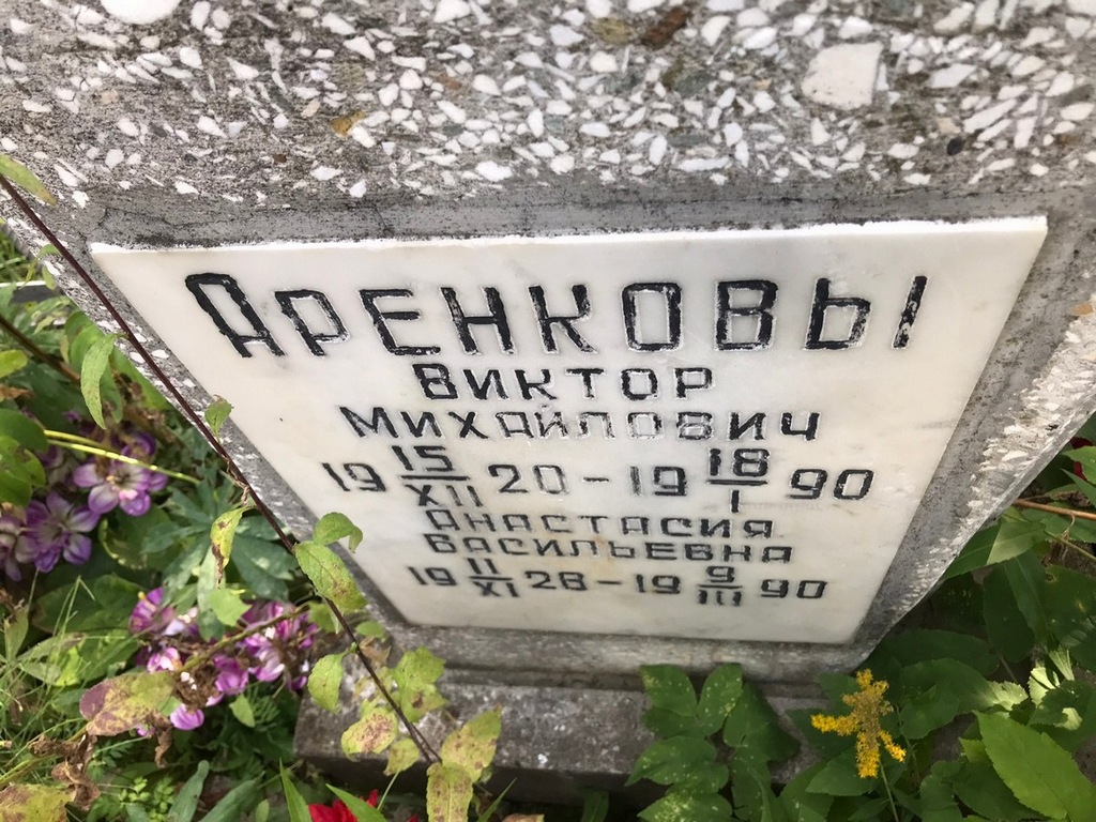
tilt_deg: -51.2
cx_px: 548
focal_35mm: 28
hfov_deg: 63.4
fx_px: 887
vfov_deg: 49.7
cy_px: 411
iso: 32
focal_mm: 3.99
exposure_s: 1/100
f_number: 1.8
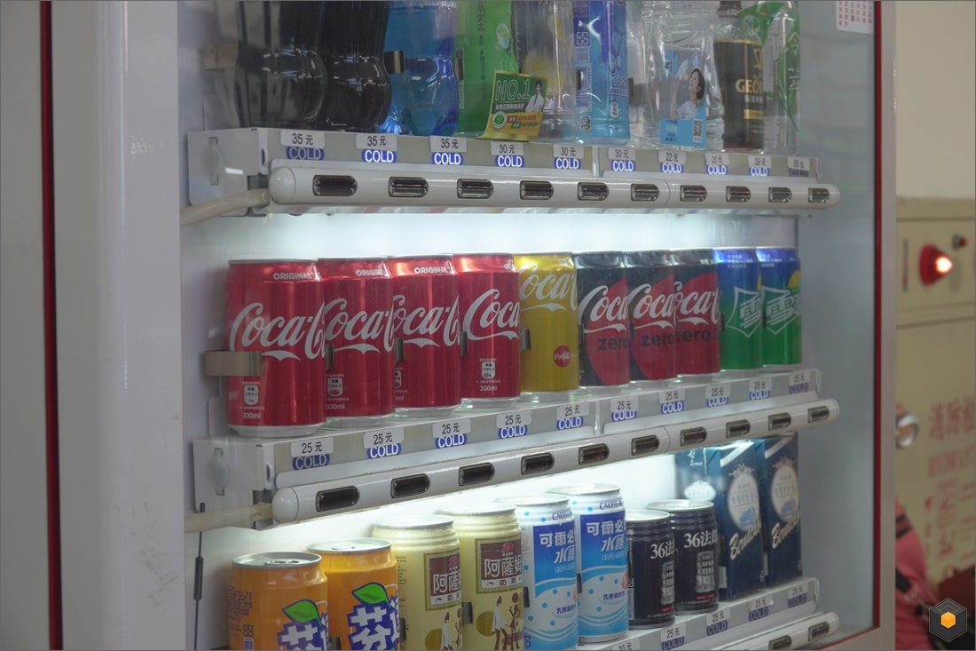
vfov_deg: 20.0
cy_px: 326
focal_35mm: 68
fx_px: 1843
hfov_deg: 29.7
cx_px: 488
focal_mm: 24.79
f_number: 3.5
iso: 200
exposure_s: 1/80
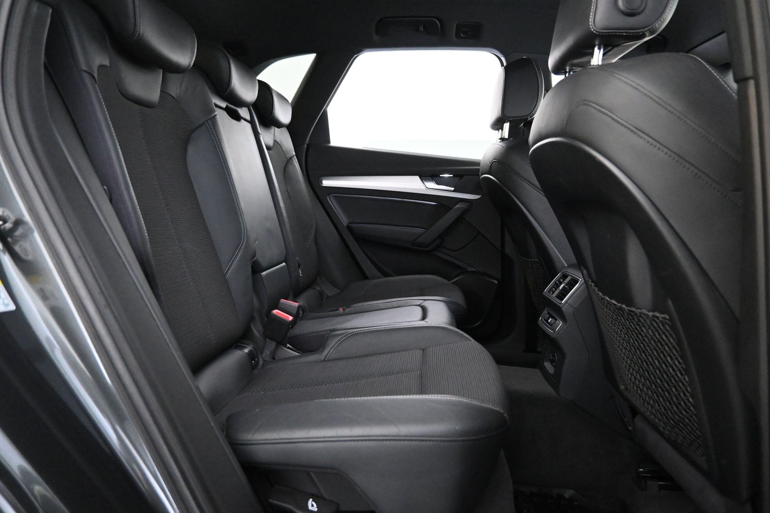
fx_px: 513
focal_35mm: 24
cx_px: 385
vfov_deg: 53.1
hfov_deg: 73.7
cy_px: 256
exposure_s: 1/25
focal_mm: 16
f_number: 3.5
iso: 8000
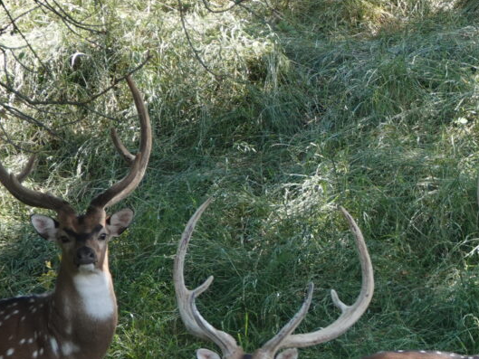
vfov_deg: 0.9
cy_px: 412
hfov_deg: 1.1
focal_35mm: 1744
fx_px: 24138
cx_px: 714
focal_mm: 220
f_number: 4
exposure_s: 1/250
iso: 250
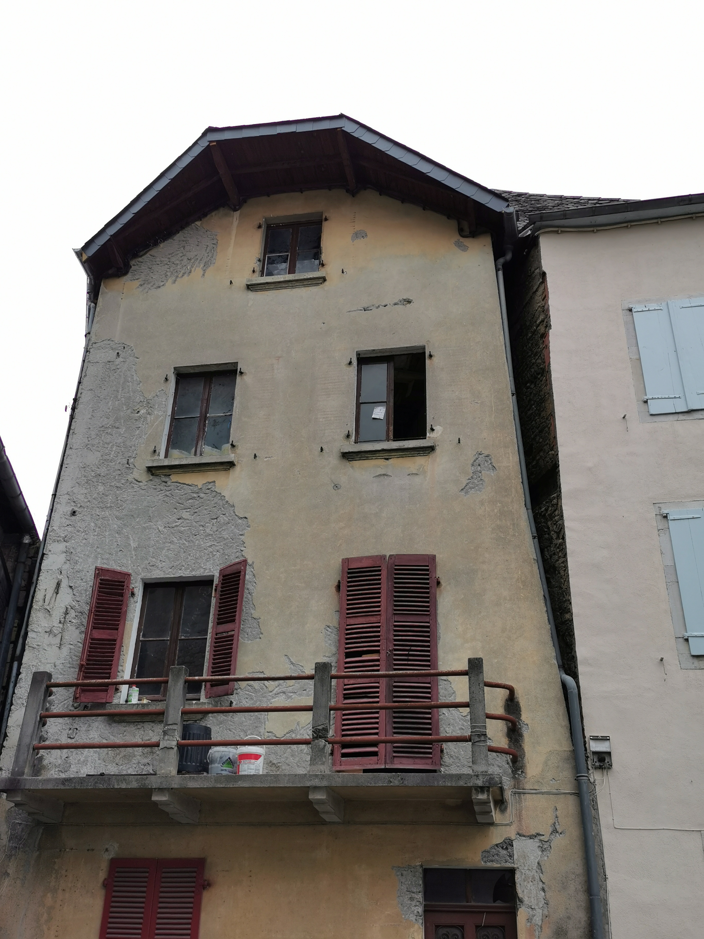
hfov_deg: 44.2
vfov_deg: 56.8
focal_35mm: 32
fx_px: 868
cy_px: 470
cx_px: 352
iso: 50
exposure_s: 1/1742
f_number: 1.6
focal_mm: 5.56
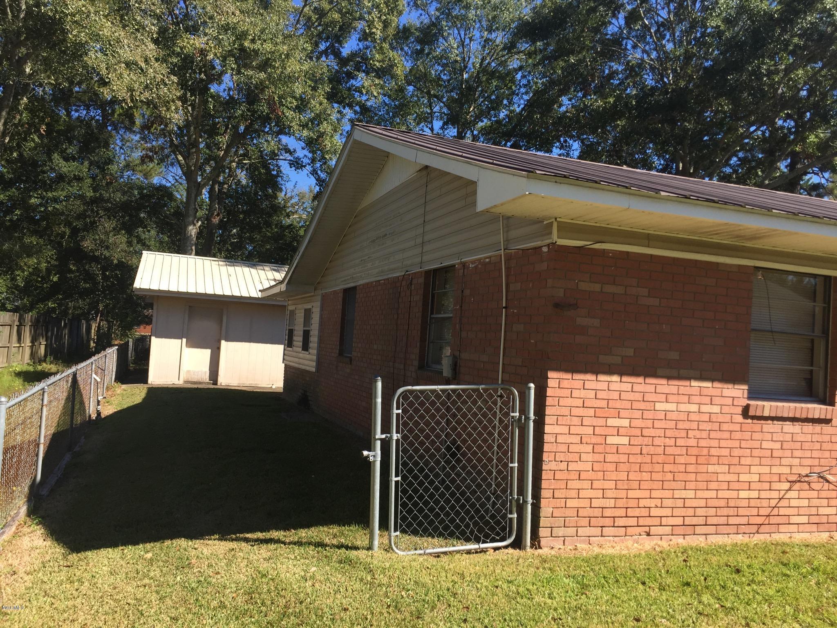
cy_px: 314
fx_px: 701
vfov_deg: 48.2
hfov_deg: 61.7
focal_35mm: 29
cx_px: 418
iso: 32
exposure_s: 1/879
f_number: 2.2
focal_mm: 4.15
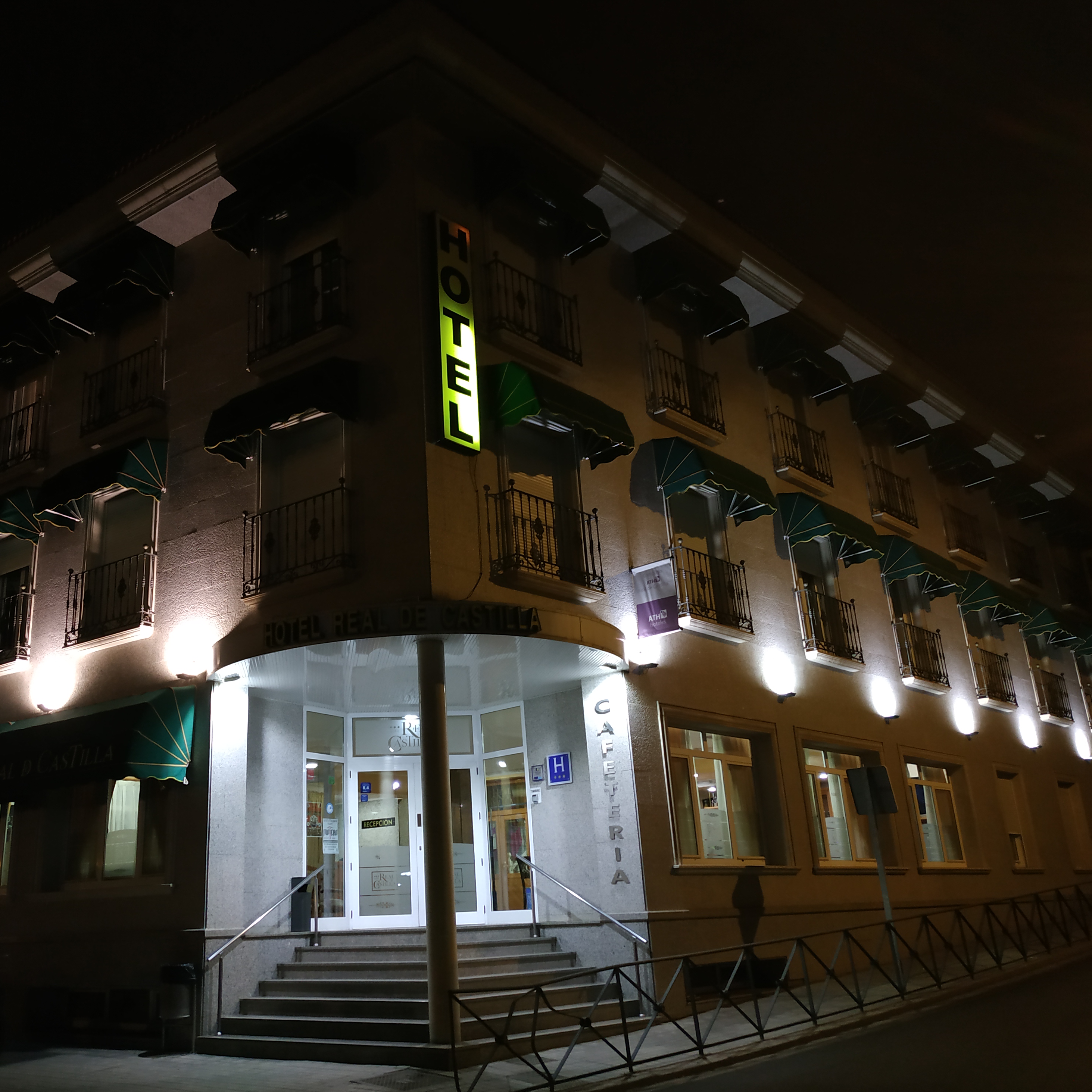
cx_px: 431
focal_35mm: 29
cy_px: 542
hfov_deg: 55.2
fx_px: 1035
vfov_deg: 55.6
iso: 500
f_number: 1.9
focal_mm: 3.94
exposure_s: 1/20
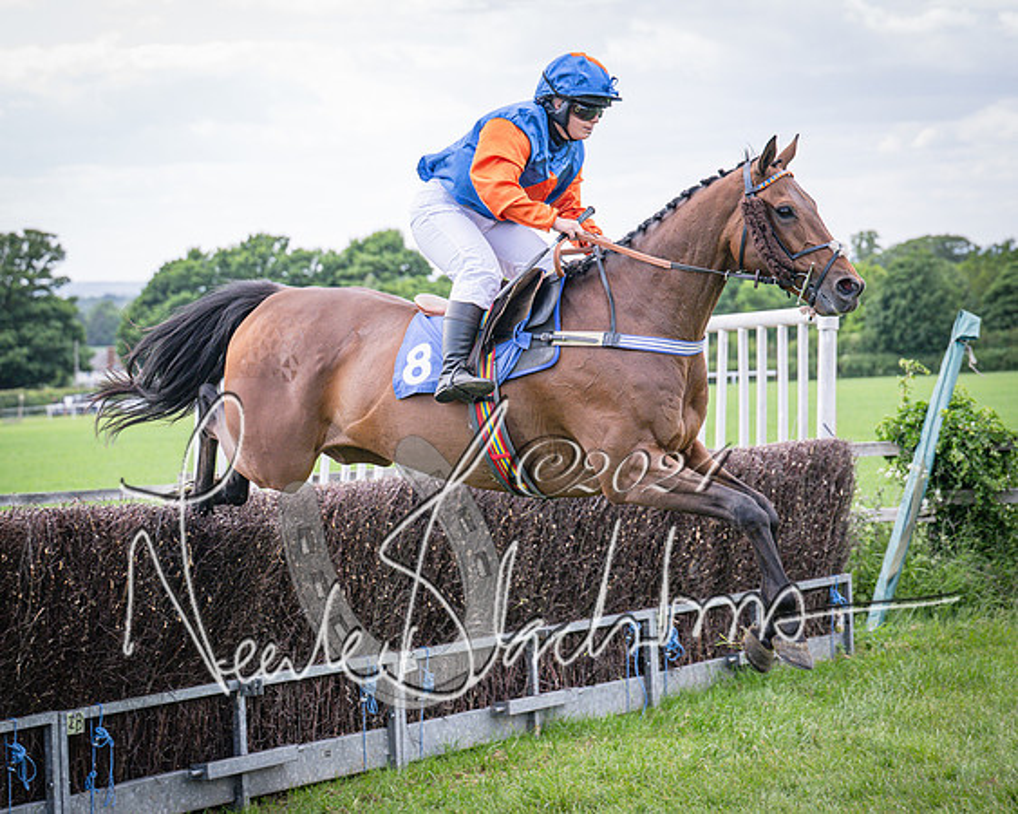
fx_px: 3260
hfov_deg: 17.7
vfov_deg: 14.2
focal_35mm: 108
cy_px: 392
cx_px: 542
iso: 400
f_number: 4
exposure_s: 1/1250
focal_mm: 70
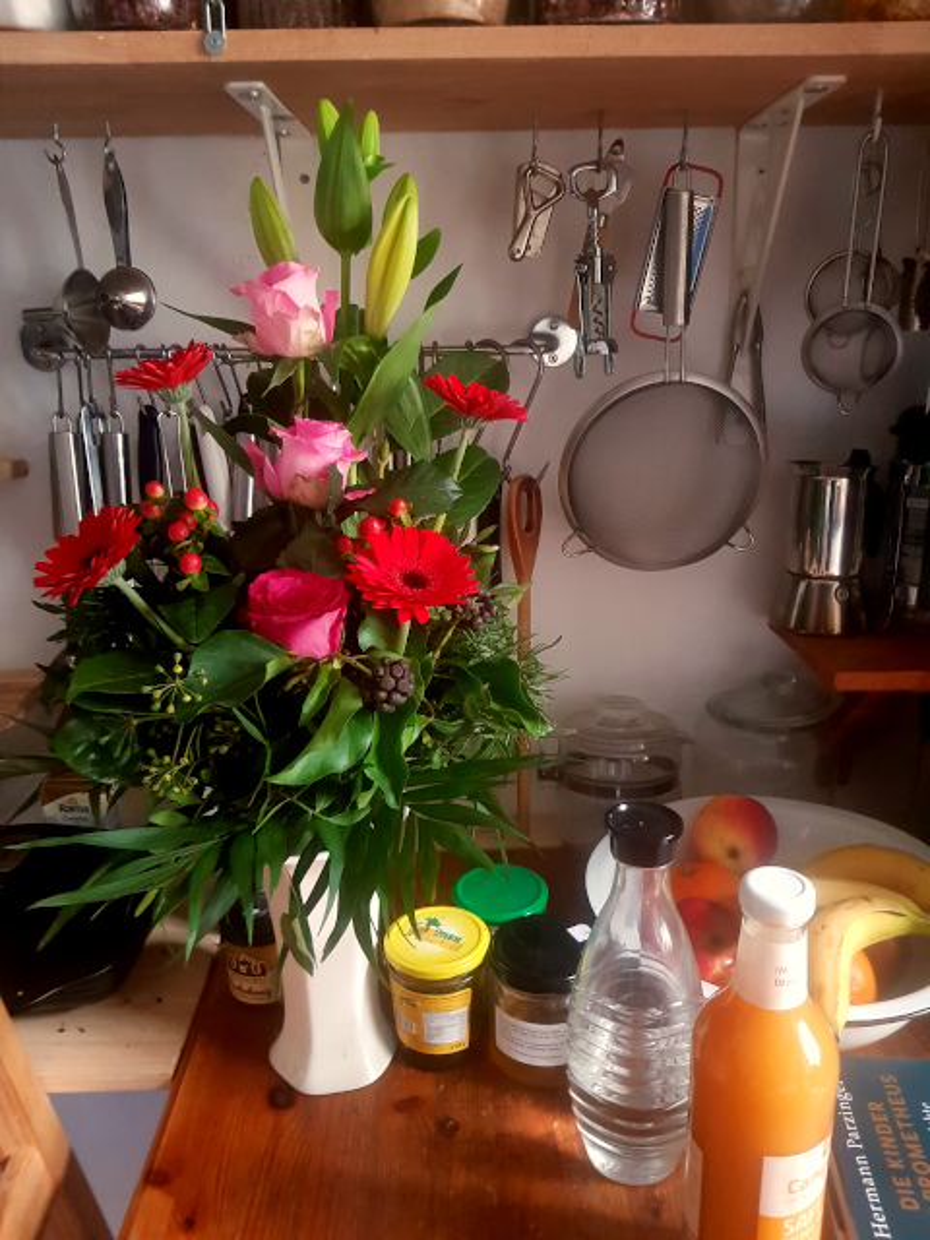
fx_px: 931
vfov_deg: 67.3
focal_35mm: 26
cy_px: 620
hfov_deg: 53.1
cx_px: 465
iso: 320
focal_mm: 4.2
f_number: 1.7
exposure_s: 1/10
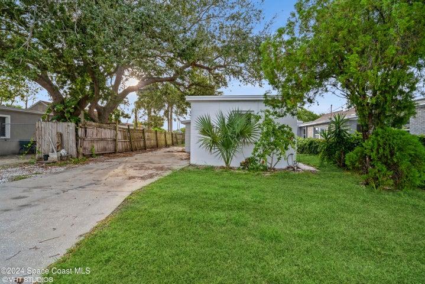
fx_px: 177
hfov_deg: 100.4
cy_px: 142
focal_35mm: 15
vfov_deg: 77.4
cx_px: 212
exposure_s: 1/60
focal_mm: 15
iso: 200
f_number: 8
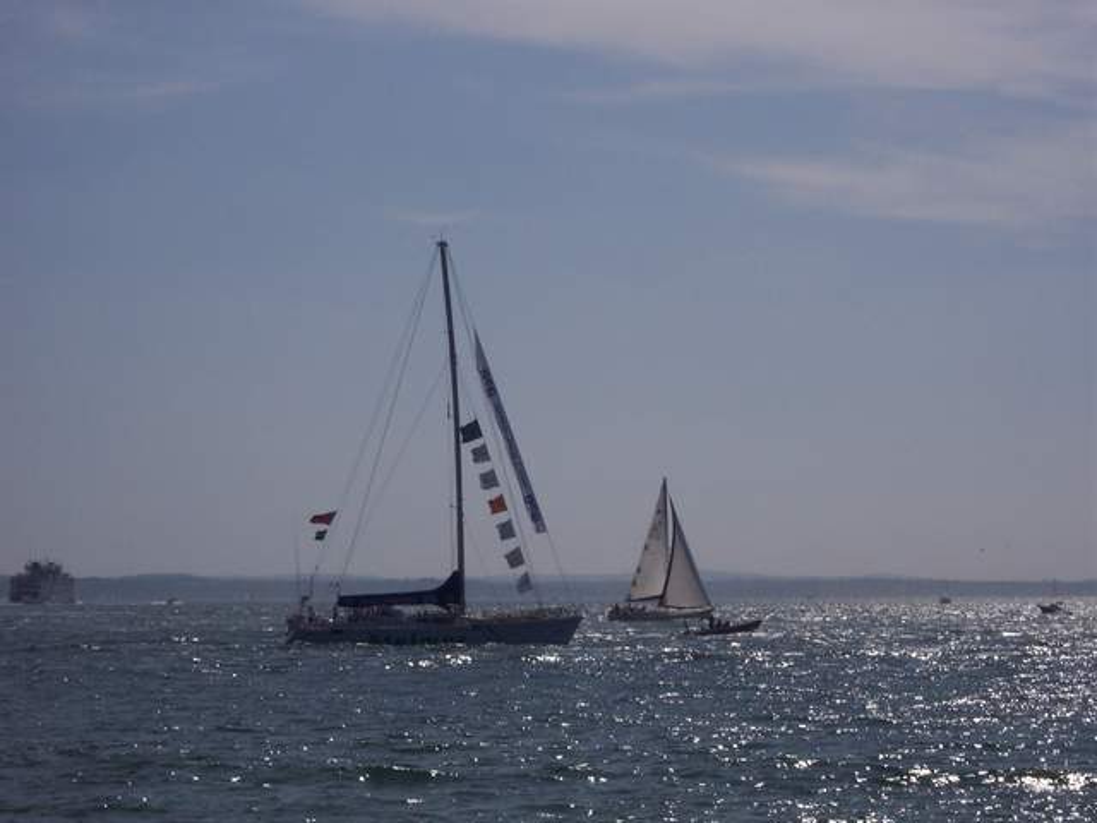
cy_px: 412
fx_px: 3613
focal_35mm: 114
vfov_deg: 13.0
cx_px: 548
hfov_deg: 17.3
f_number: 8
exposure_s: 1/1000
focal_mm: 24
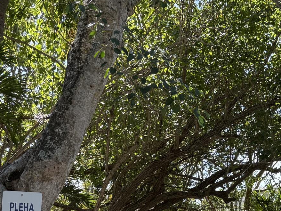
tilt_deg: +8.2
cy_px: 163
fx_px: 666
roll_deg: -1.8
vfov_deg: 17.9
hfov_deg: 23.7
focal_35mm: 82
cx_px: 84
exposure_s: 1/1091
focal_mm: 6.76
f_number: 1.78
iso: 100
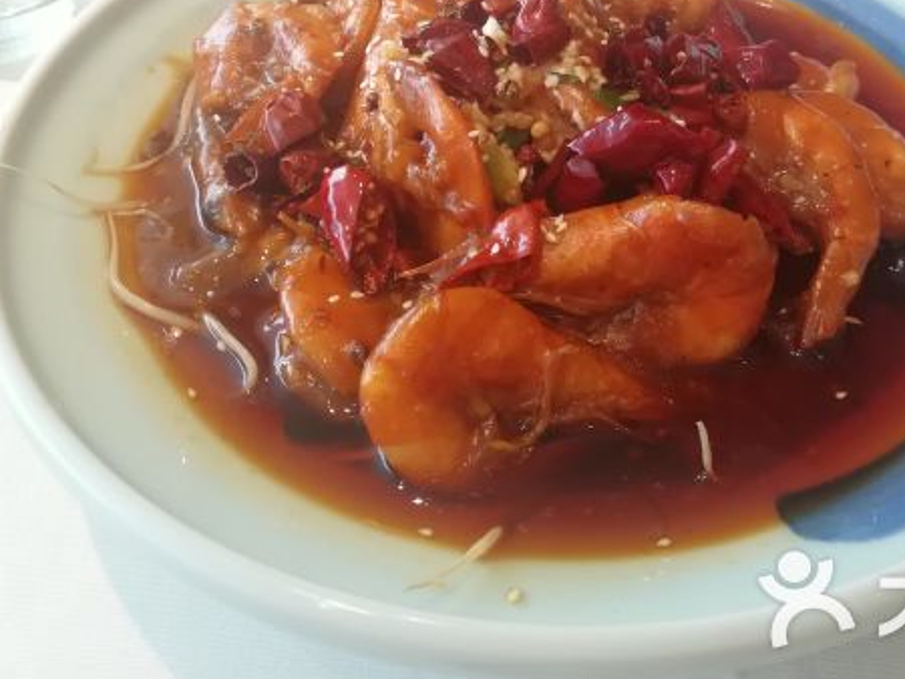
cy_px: 176
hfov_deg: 44.4
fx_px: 1099
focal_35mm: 42
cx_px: 559
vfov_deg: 33.7
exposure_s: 1/33.3
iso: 160
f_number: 1.8
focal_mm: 3.83
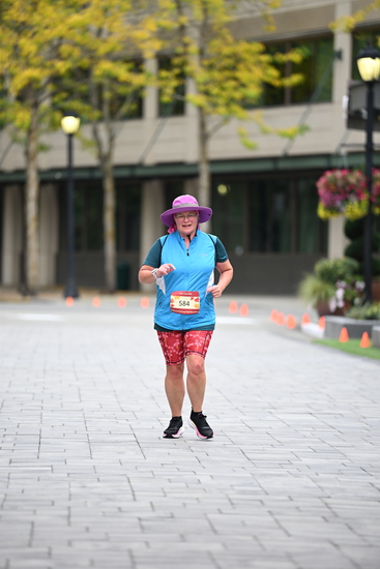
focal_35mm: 200
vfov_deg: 10.3
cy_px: 284
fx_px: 3164
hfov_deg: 6.9
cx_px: 190
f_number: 2.8
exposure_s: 1/1600
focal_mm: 200
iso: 640
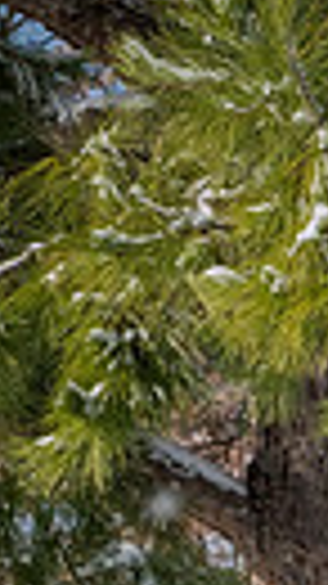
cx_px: 656
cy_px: 981
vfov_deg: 6.8
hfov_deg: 3.9
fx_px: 4815
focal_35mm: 311
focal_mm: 86
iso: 640
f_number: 13
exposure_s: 1/1600
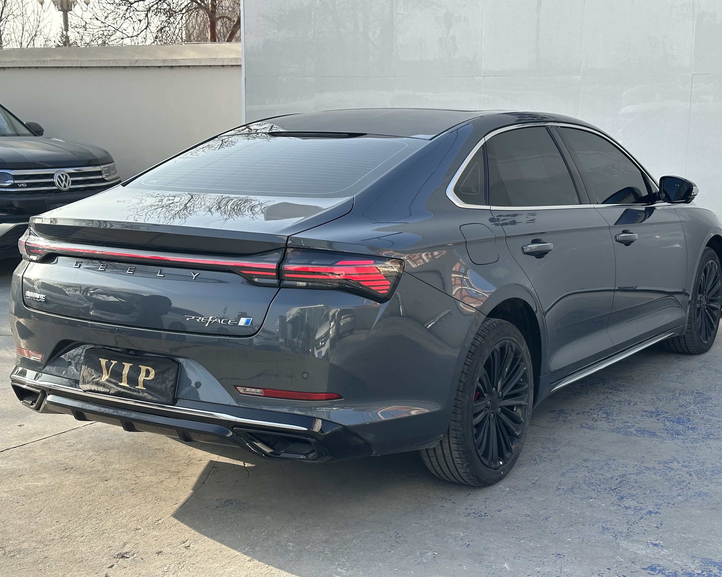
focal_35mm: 51
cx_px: 366
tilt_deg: -9.3
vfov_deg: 29.7
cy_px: 292
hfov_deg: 36.7
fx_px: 1090
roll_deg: +0.1
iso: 64
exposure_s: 1/1095
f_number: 1.78
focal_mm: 6.86
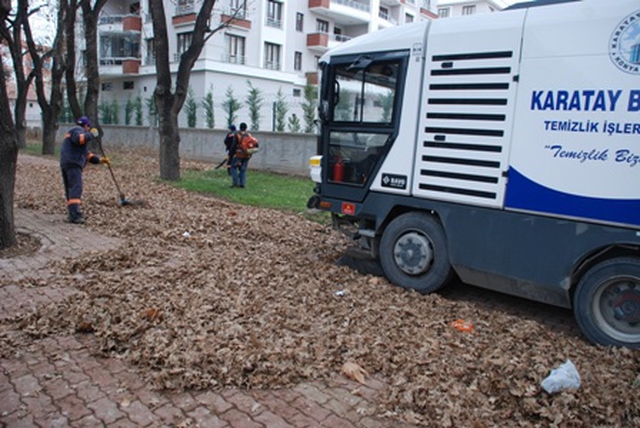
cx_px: 320
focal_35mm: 27
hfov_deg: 67.3
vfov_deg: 48.1
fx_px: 481
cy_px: 214
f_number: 5
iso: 320
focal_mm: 18
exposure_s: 1/100
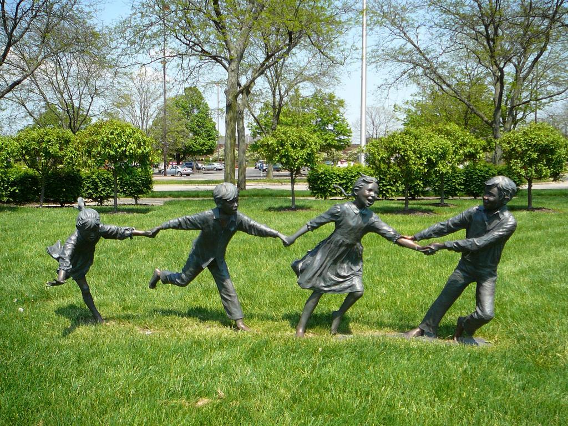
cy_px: 213
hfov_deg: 52.6
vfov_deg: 40.7
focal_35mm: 35
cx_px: 284
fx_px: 574
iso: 80
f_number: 2.8
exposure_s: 1/800
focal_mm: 5.2
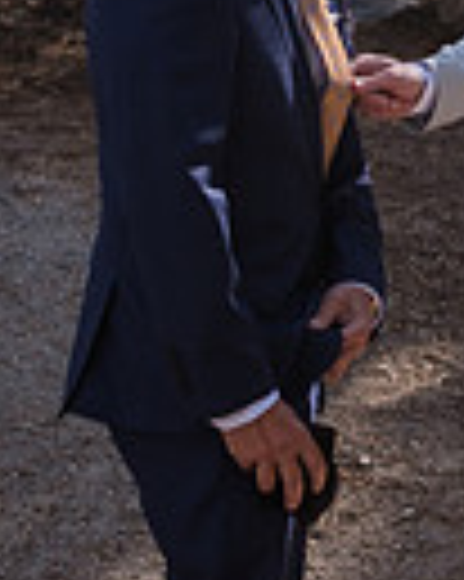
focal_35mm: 148
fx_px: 2544
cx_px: 509
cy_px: 187
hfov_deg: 10.3
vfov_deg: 13.0
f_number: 1.8
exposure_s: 1/640
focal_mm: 23
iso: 160
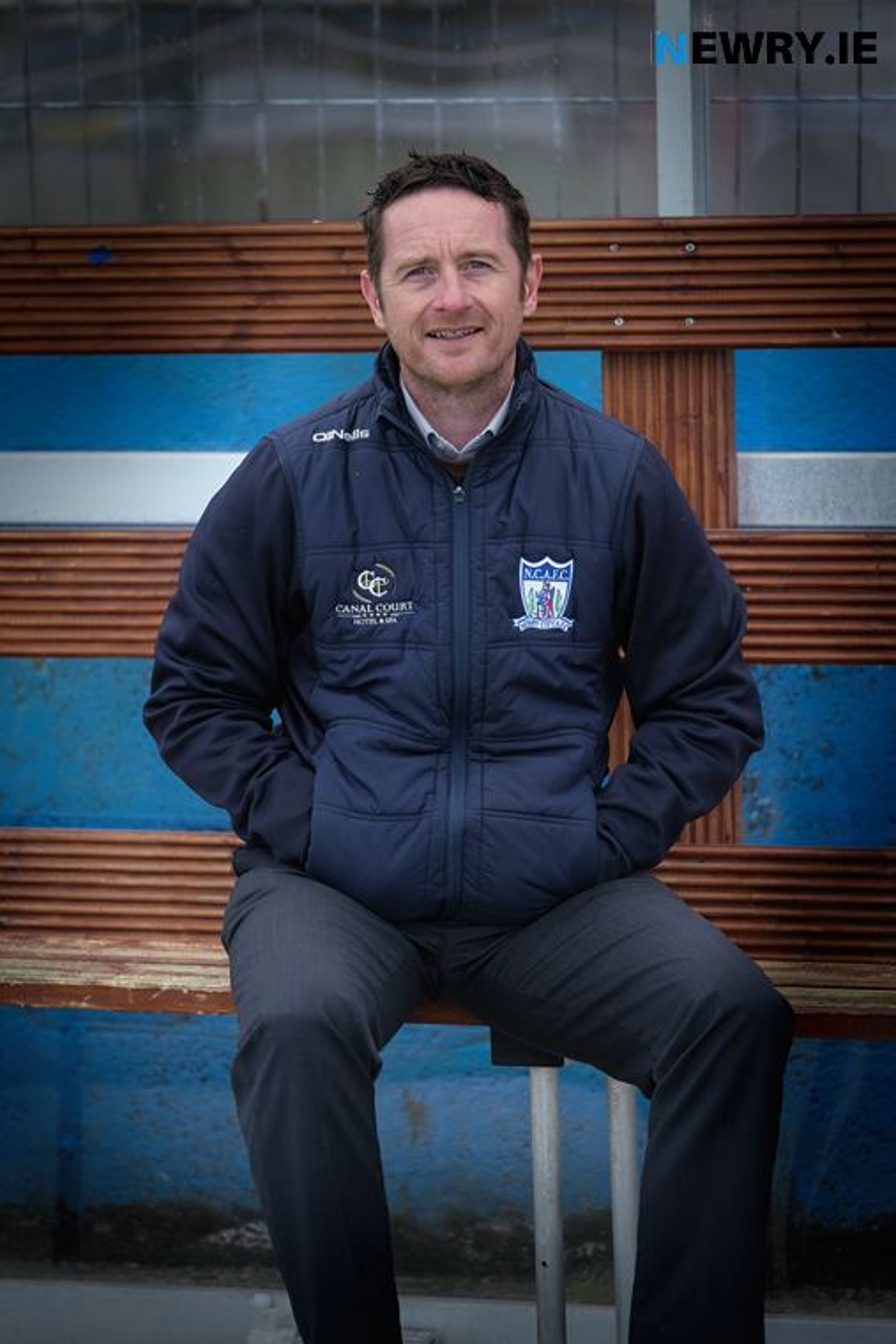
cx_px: 448
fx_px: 7836
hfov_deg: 6.5
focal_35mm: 210
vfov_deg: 9.8
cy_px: 672
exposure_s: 1/900
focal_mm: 140
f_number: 2.8
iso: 400
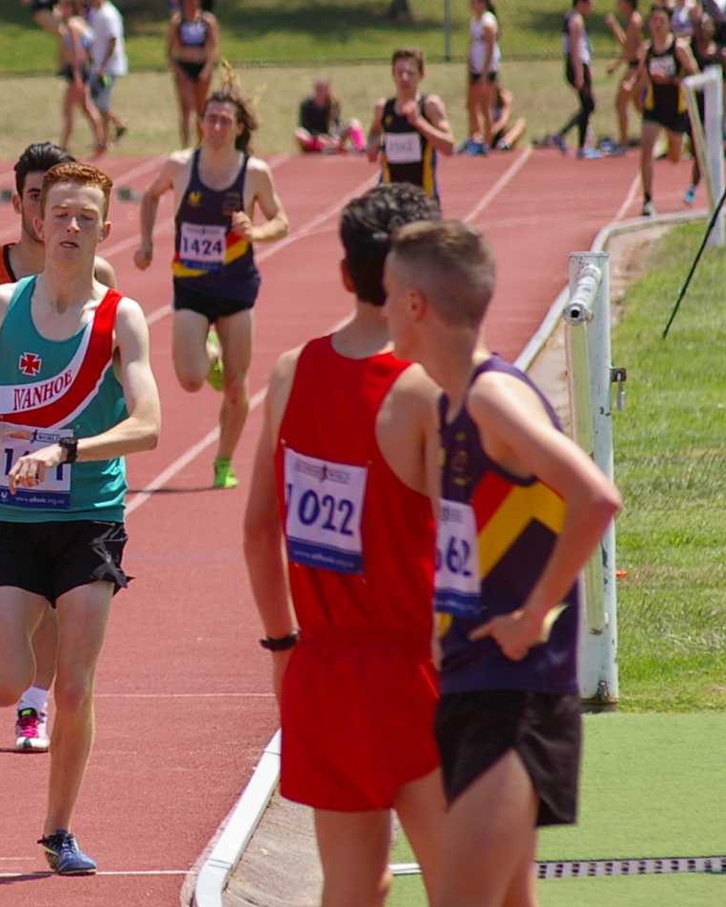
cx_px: 64
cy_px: 477
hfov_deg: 3.8
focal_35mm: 410
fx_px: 11008
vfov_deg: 4.7
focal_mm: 170
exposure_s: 1/1000
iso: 200
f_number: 6.7
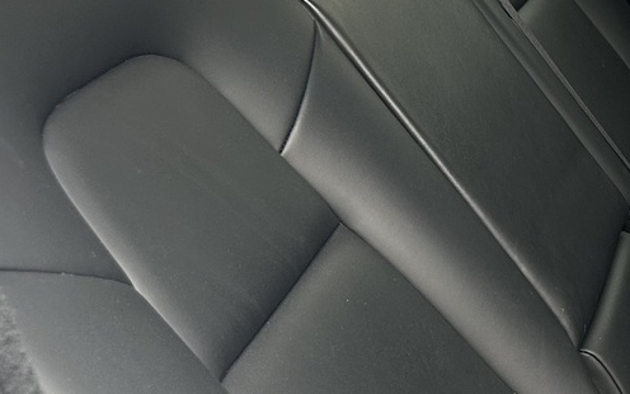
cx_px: 920
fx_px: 1408
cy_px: 201
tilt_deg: -21.8
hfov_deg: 21.5
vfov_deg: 15.9
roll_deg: +1.2
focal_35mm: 82
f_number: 1.78
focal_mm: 6.86
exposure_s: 1/121
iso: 200
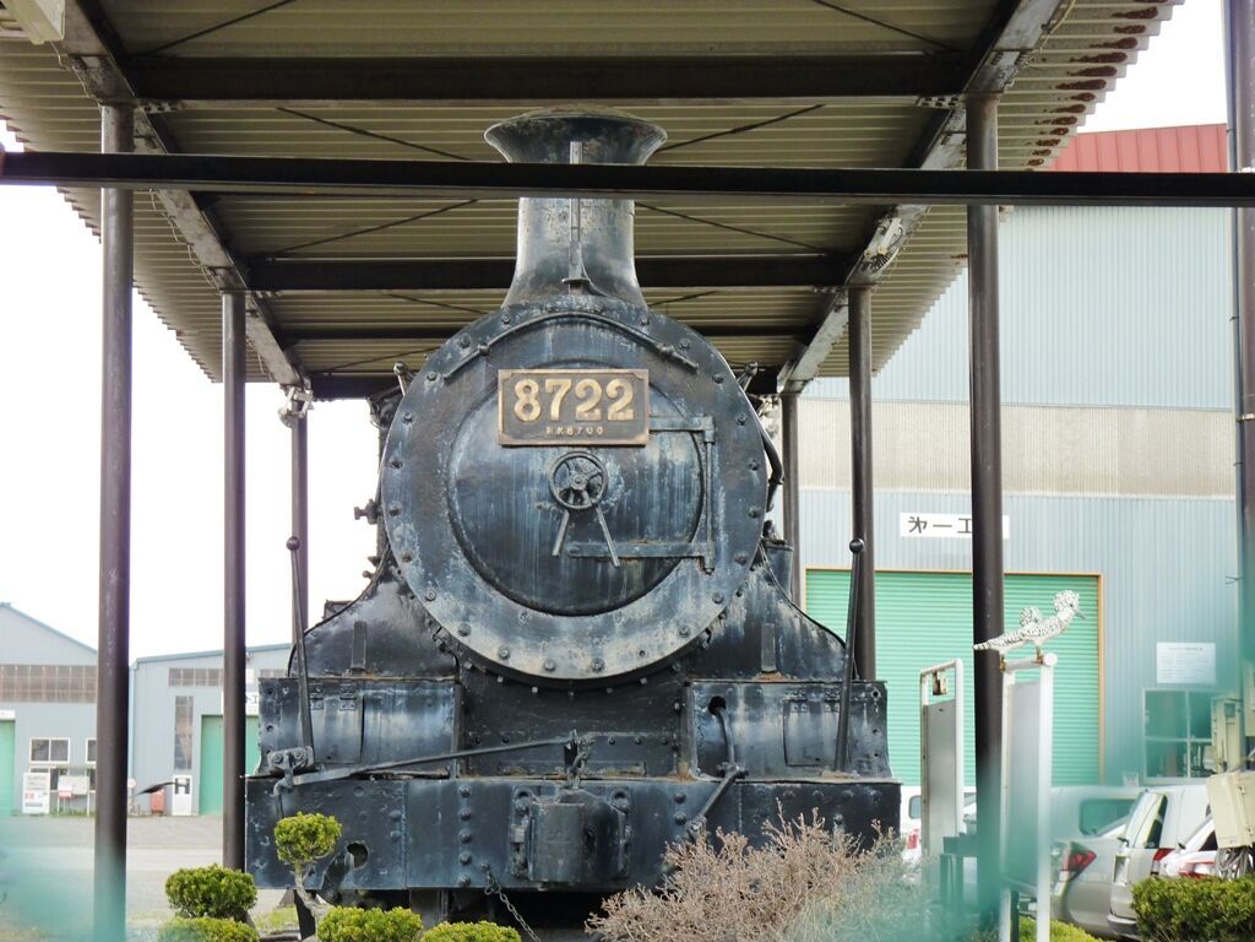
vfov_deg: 15.7
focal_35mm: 94
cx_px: 628
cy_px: 471
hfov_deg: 20.9
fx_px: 3408
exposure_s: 1/60
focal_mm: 16.7
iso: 125
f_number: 3.4
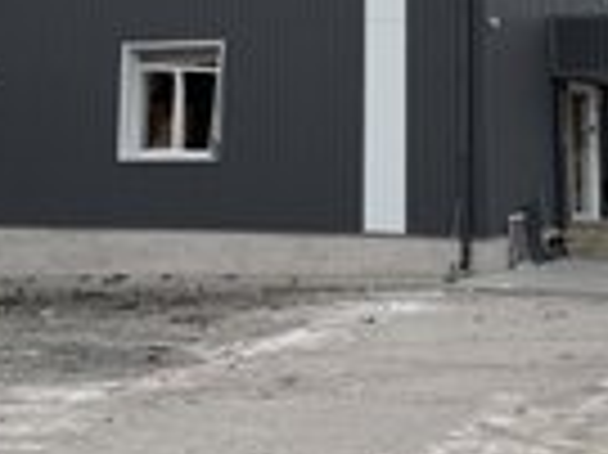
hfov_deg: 27.3
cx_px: 401
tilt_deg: +10.9
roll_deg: -1.4
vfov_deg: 19.7
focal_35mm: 71
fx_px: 1246
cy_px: -63
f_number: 1.78
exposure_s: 1/651
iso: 80
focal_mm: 6.76
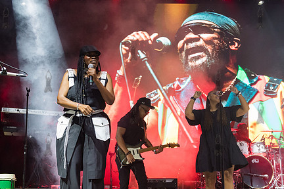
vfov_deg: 25.5
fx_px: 418
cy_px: 113
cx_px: 133
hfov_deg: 37.5
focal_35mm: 53
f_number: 4
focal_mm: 38
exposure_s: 1/250
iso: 3200
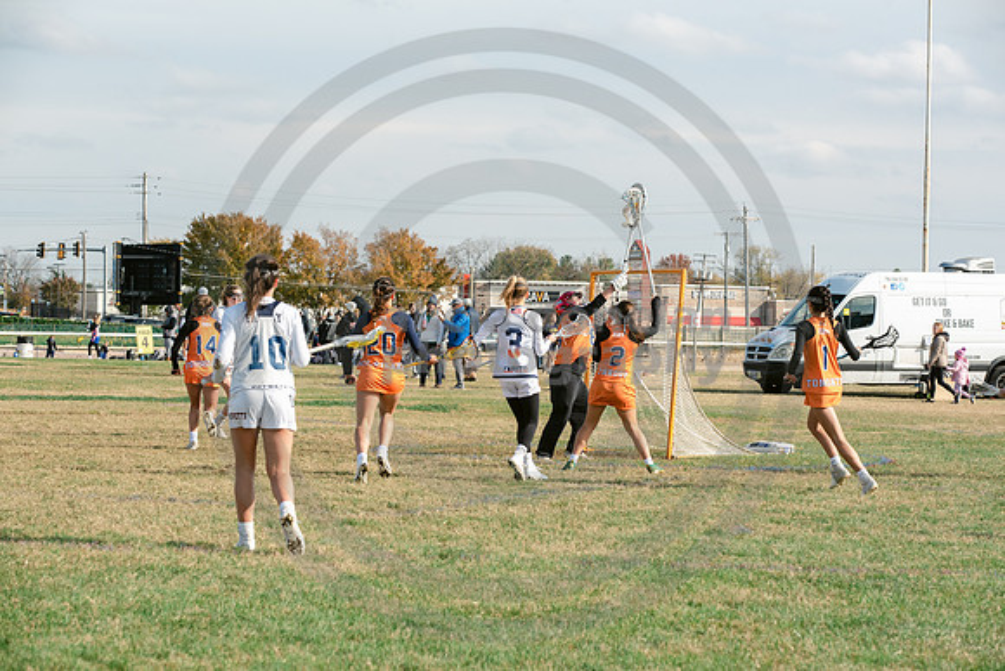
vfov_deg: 11.8
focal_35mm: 116
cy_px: 336
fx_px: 3239
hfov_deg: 17.6
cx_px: 502
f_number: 7.1
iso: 250
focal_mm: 116
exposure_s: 1/800
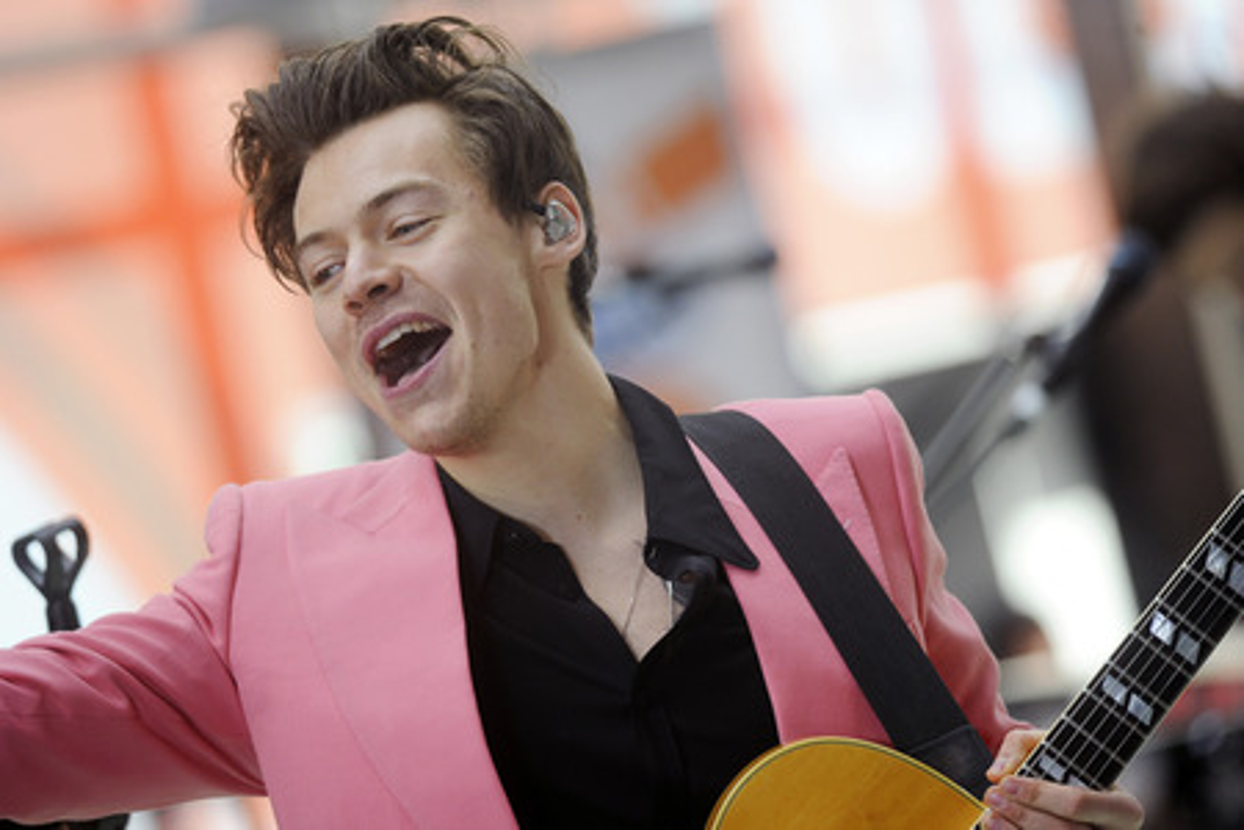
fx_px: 10366
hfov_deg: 6.9
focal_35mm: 300
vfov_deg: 4.6
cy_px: 415
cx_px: 622
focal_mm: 300
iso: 1000
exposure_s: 1/1000
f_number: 5.6
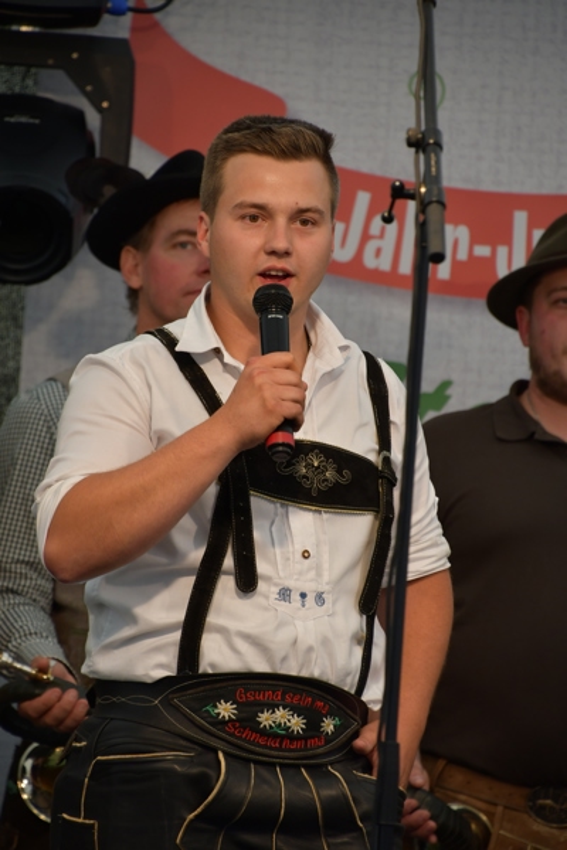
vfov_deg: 5.7
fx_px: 8504
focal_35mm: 360
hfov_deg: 3.8
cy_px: 425
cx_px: 284
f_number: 6.3
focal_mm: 240
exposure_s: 1/320
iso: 800
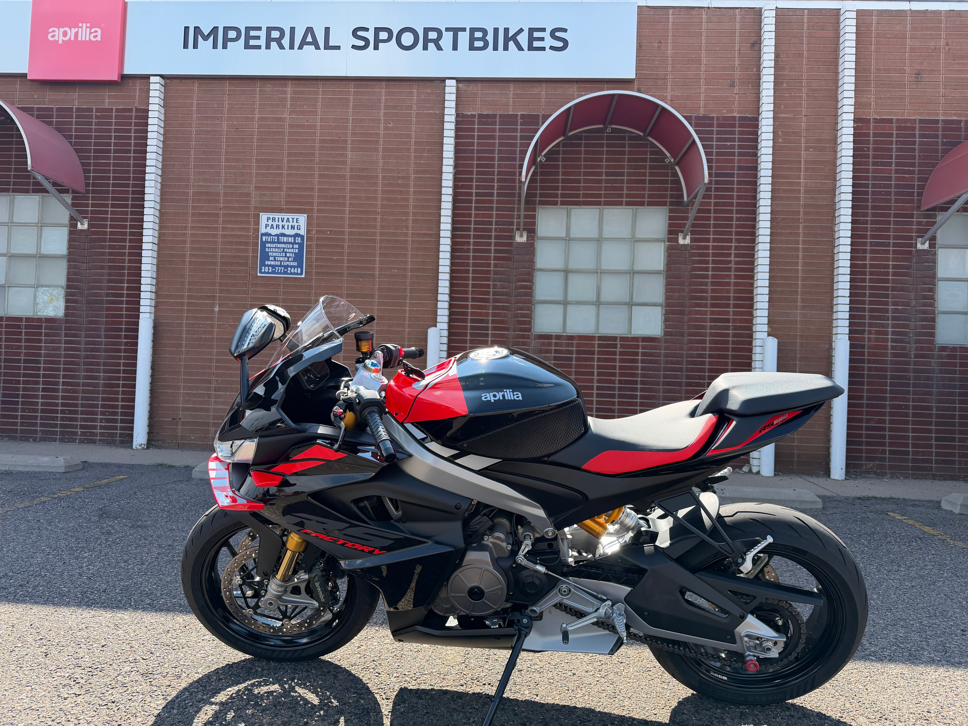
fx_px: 671
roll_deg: -1.2
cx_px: 484
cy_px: 363
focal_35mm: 24
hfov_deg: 71.6
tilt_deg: +0.9
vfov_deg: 56.8
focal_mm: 6.76
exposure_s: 1/1770
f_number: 1.78
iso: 100
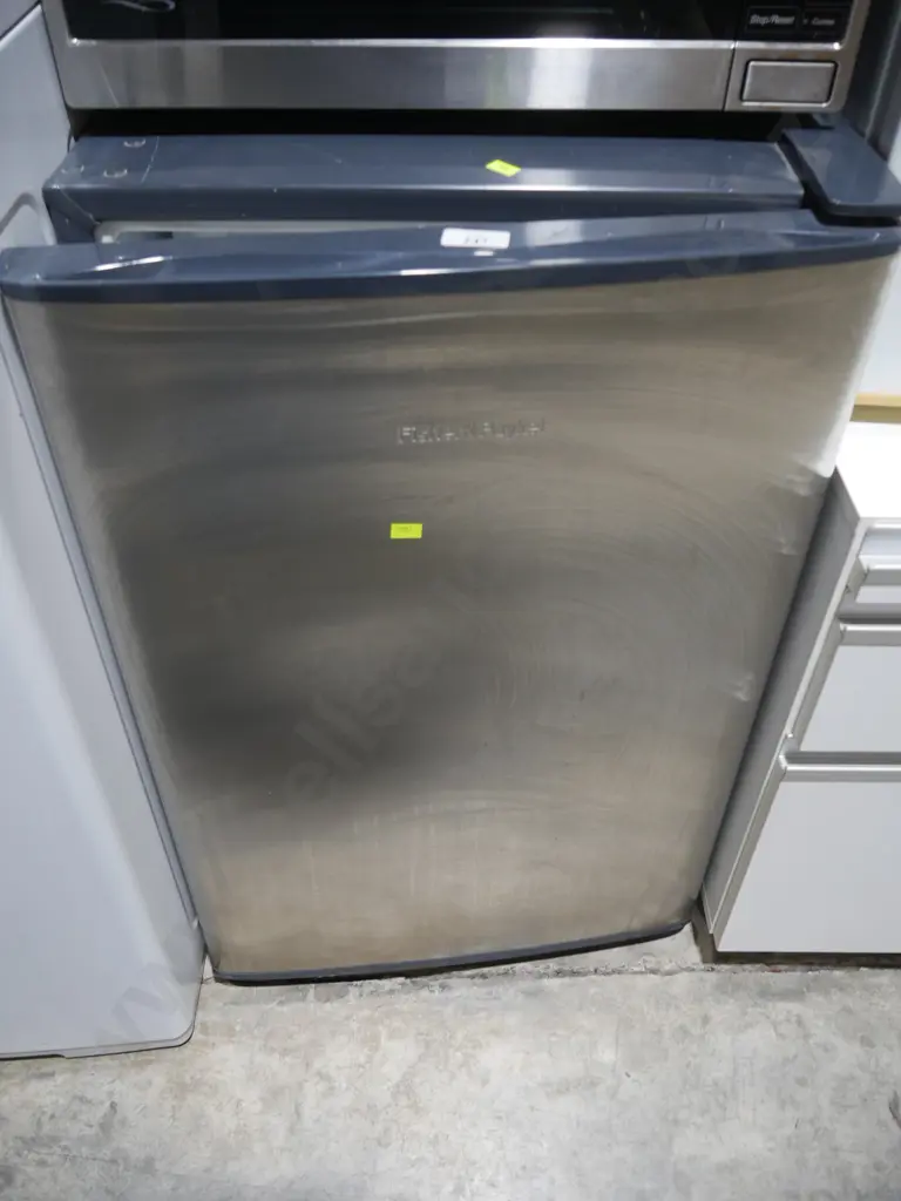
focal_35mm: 28
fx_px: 972
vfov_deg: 63.4
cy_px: 600
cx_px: 450
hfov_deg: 49.7
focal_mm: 14
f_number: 3.5
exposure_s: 1/60
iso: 320
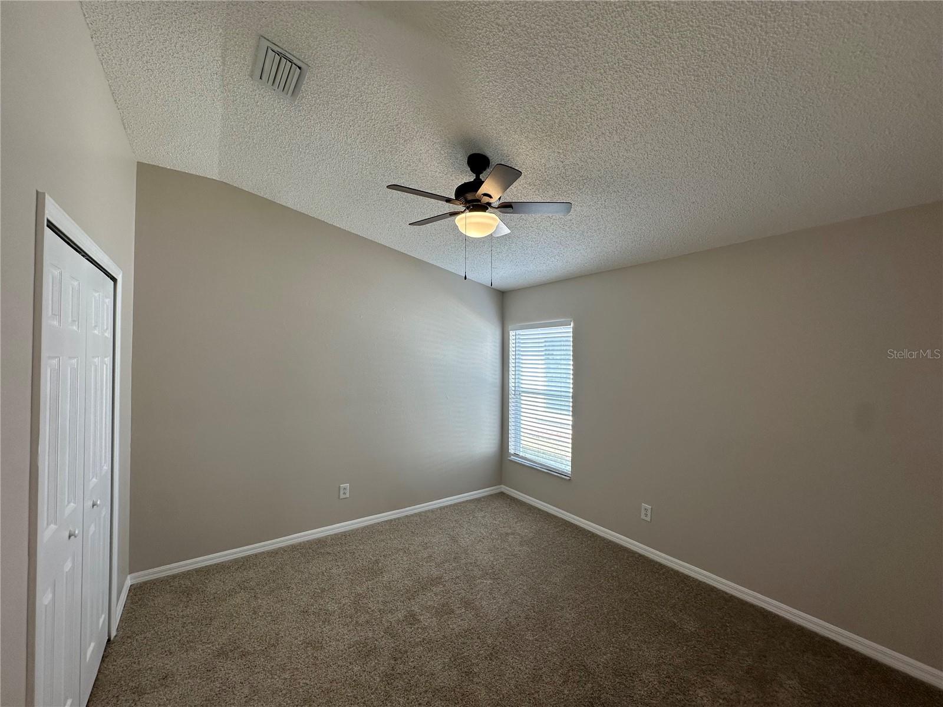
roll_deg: -0.7
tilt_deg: +1.0
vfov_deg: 85.7
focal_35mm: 14
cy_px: 354
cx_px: 472
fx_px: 381
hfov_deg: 102.1
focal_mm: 2.22
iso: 100
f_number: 2.2
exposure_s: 1/120
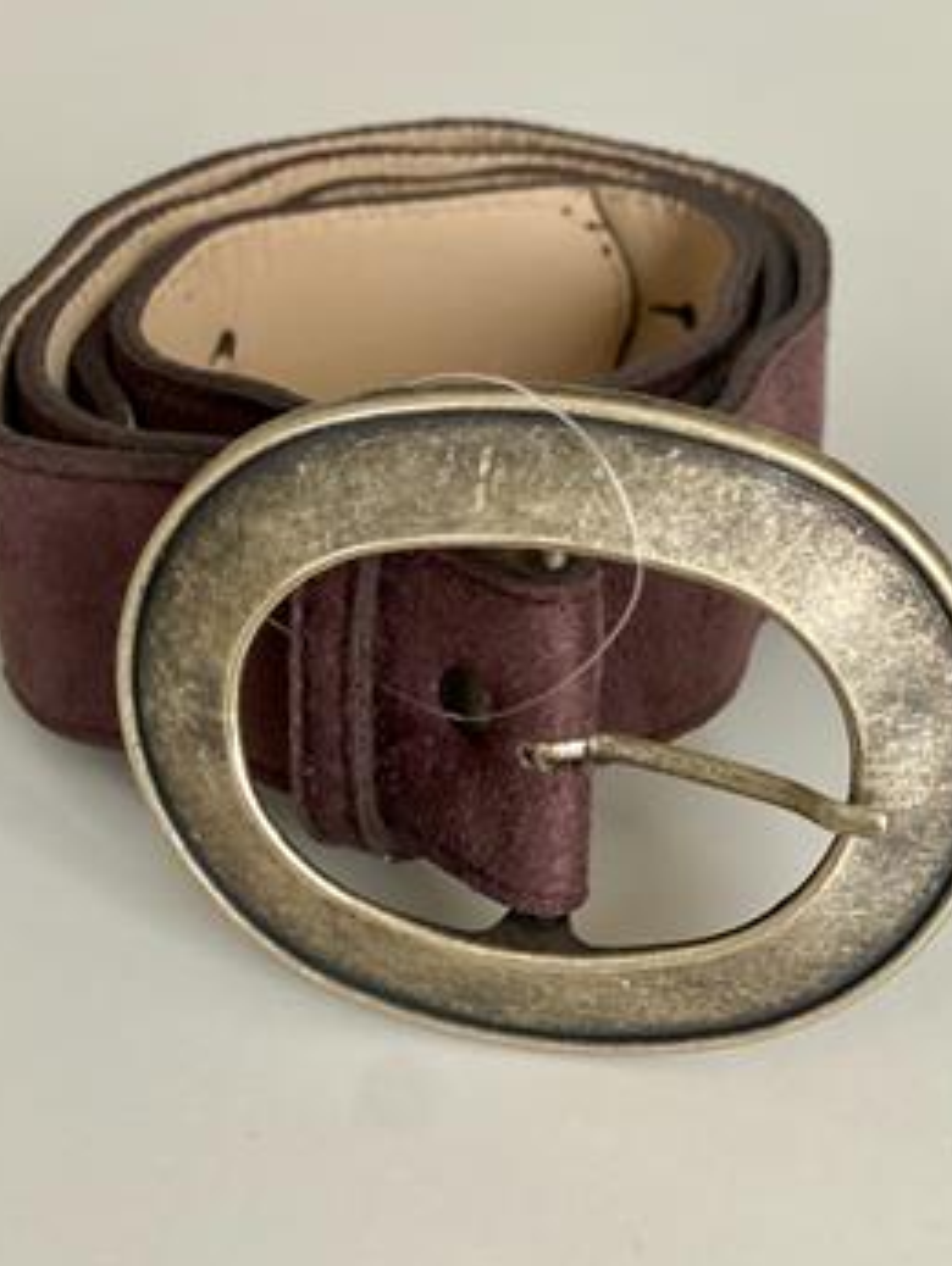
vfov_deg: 31.2
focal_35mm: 62
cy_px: 595
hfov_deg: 23.7
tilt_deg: -34.4
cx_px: 483
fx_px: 2271
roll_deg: +1.9
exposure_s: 1/33
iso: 320
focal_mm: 6
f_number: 2
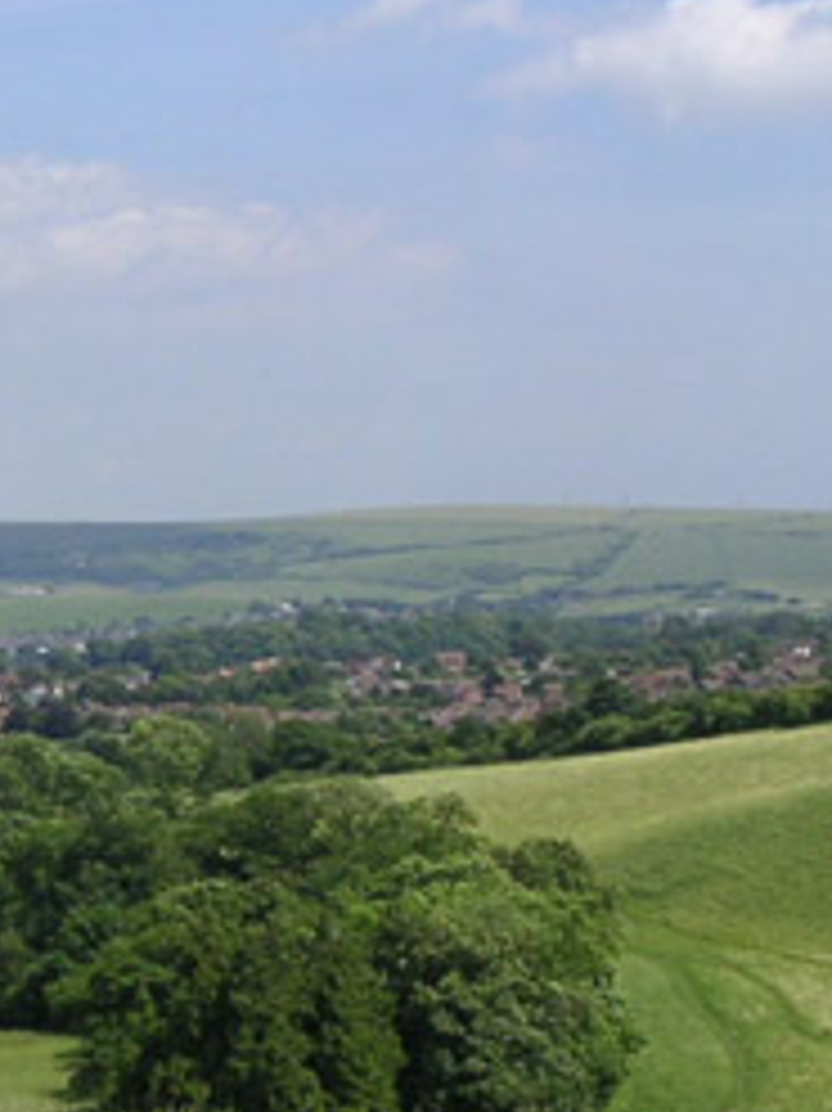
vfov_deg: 19.6
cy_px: 621
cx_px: 112
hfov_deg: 14.7
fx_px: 3207
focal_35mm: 100
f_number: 6.7
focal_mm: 6
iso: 50
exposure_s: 1/180
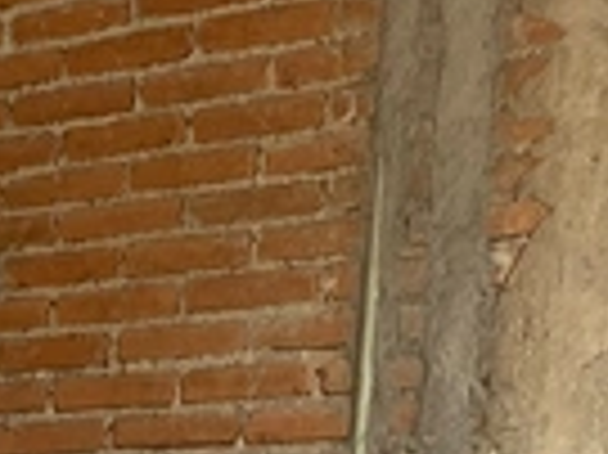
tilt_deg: -7.6
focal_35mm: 154
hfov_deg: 11.6
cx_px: -599
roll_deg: -1.0
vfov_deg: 8.7
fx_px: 2702
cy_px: 1115
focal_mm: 4.25
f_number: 1.8
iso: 125
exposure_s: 1/100
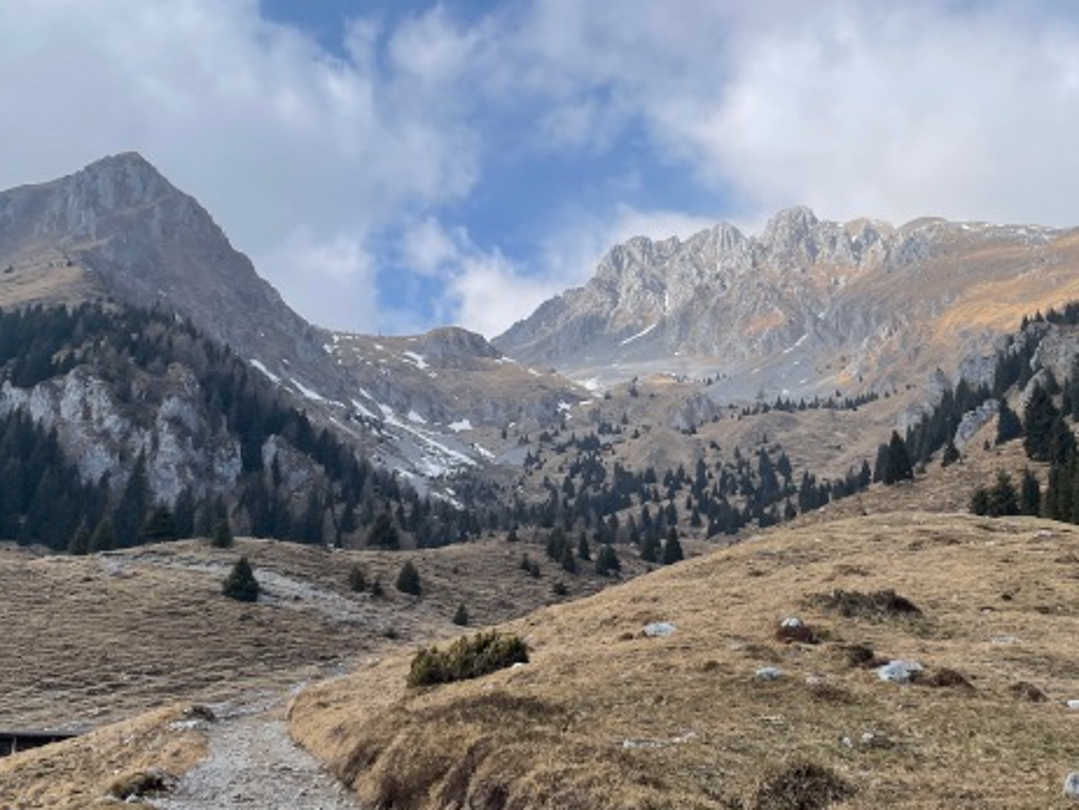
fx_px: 1403
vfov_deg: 32.2
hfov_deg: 41.9
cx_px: 645
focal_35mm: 45
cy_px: 364
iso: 32
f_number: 1.6
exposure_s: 1/3861
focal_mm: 4.2
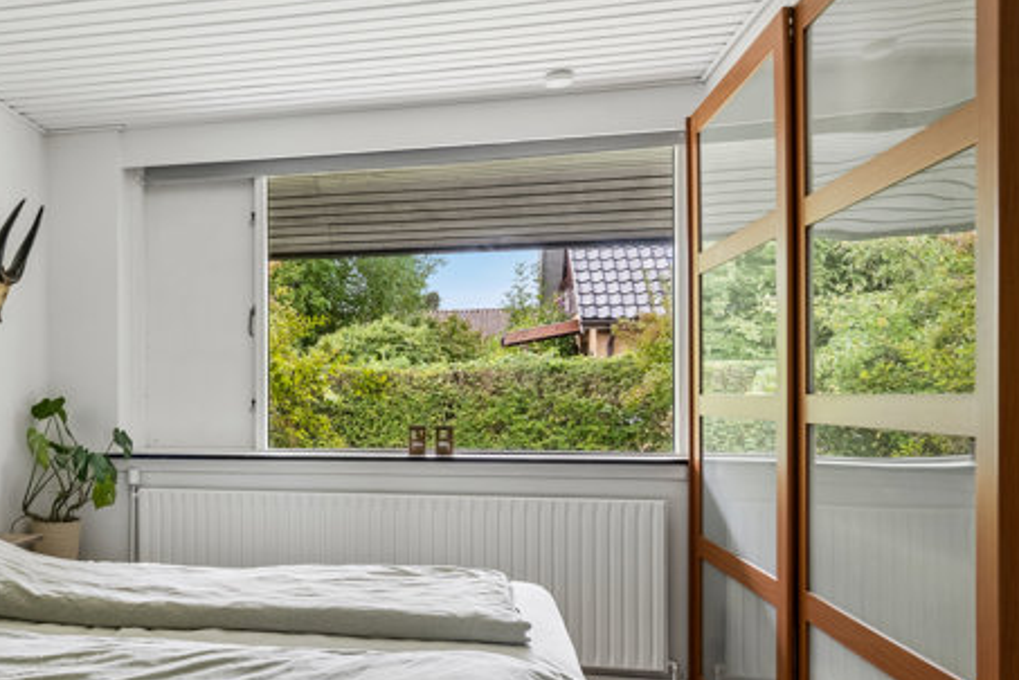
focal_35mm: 30
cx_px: 241
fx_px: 849
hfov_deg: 58.3
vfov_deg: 43.4
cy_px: 409
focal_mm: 17
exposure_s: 1/40
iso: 800
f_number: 7.1
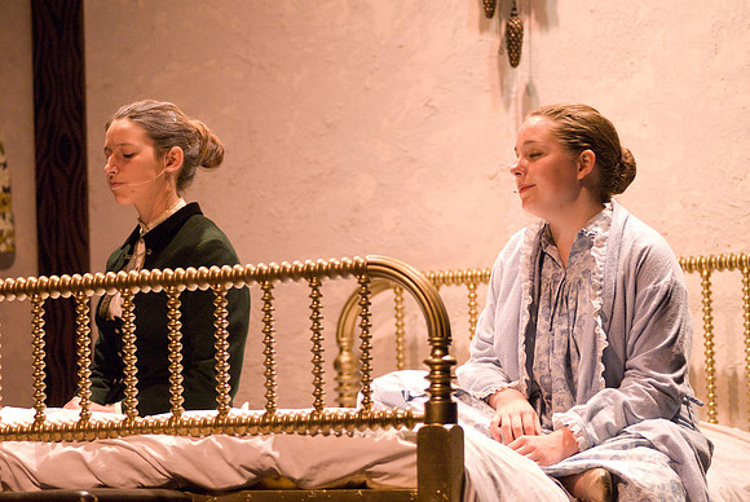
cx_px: 375
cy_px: 251
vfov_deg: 7.9
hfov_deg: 11.8
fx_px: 3629
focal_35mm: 174
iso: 1600
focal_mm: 116
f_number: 2.8
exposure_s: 1/100
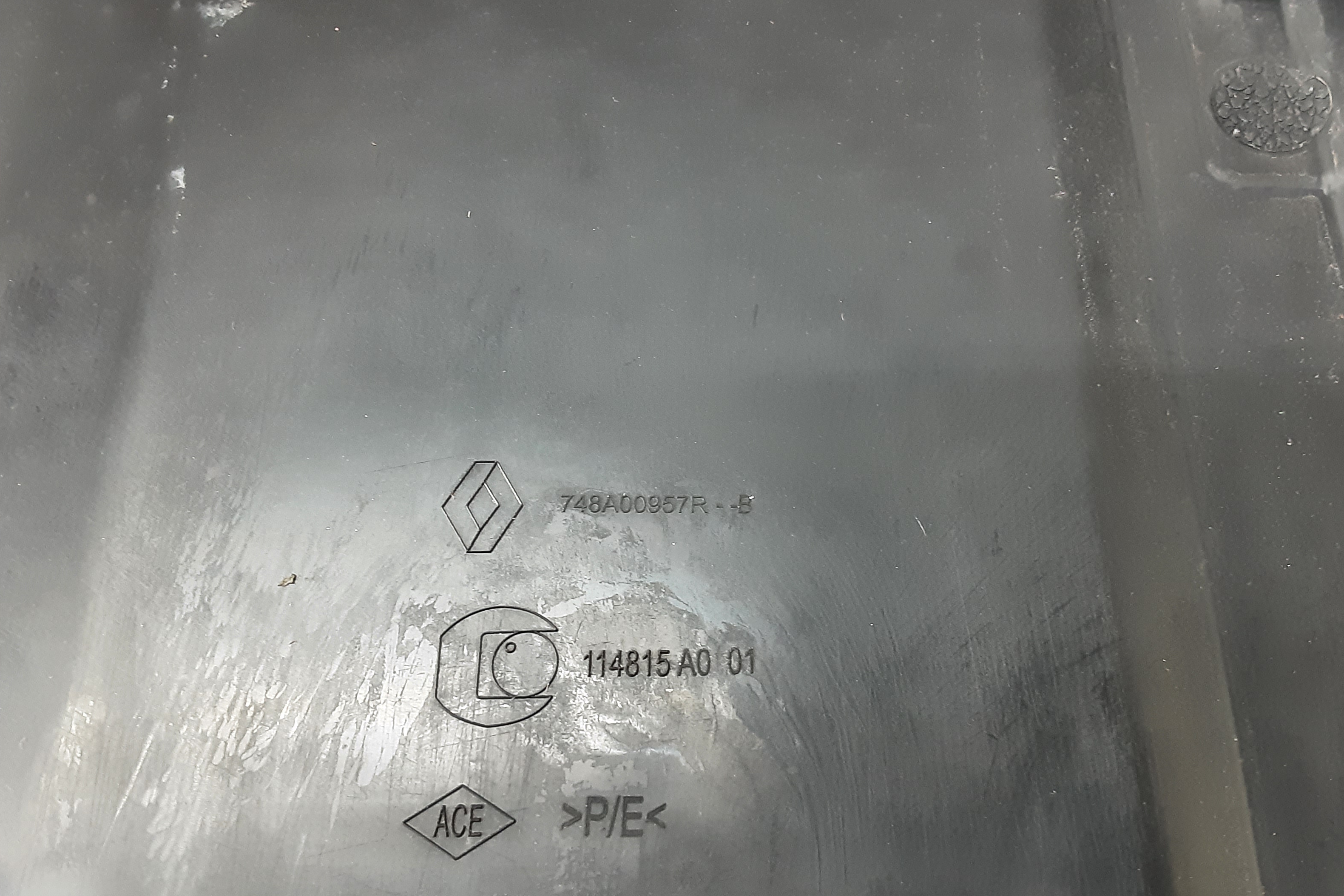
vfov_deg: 45.0
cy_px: 443
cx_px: 688
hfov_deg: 63.7
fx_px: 1083
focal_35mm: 29
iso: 250
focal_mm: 2.91
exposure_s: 1/25
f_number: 1.9
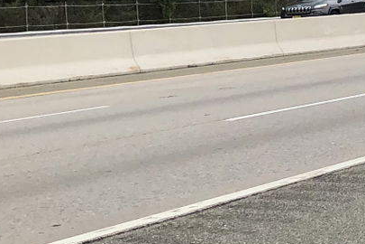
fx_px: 1399
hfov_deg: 13.3
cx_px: 665
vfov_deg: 9.8
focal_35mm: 138
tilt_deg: +0.3
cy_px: -48
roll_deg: +1.7
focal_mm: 4
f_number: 1.8
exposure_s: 1/2024
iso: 20
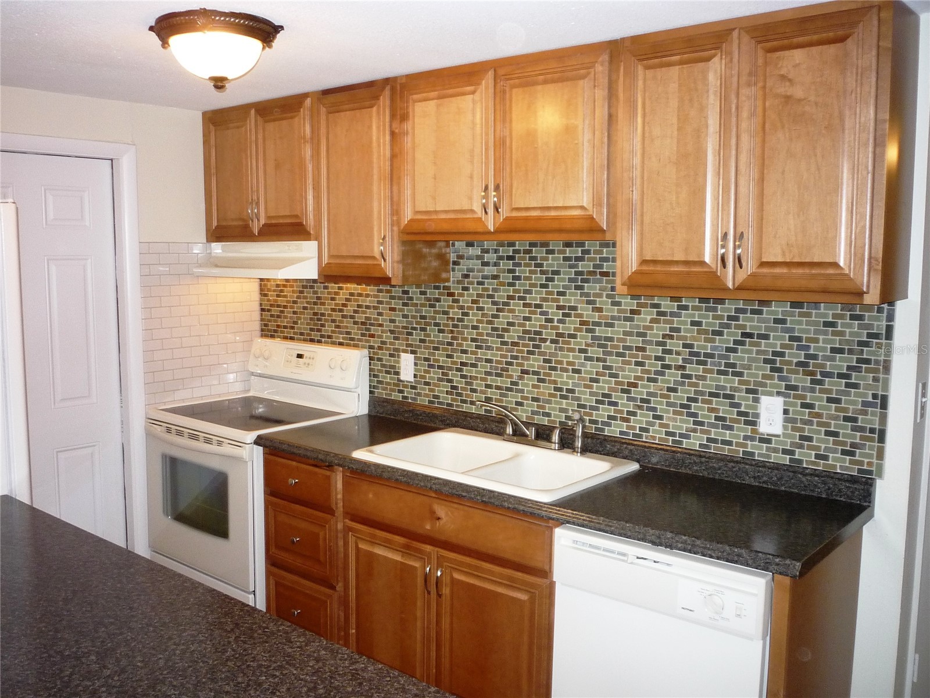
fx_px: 860
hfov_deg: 56.8
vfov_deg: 44.2
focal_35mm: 32
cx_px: 465
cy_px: 349
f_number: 3.3
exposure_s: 1/30
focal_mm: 5.2
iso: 200
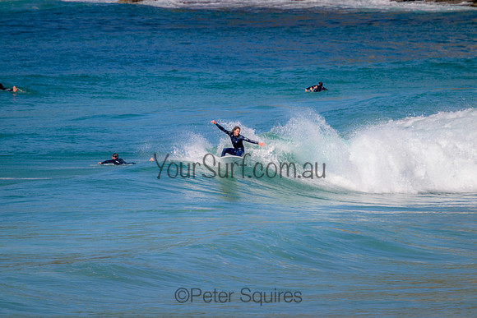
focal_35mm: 800
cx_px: 238
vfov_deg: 1.7
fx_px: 10602
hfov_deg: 2.6
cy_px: 159
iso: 500
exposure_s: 1/1000
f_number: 11
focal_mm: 800
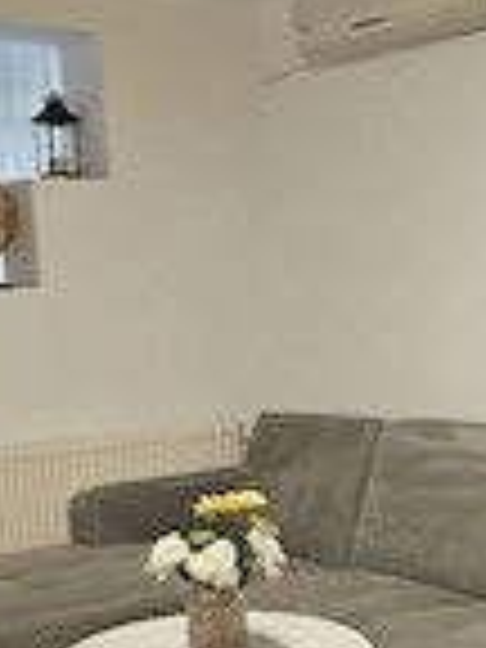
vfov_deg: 29.0
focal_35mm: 64
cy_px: 585
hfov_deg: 22.8
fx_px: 1198
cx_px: 346
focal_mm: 6.3
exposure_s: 1/101
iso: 320
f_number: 1.7
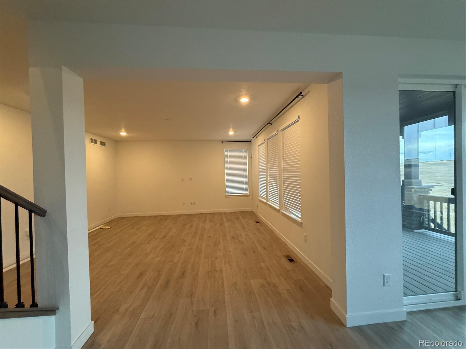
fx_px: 188
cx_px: 233
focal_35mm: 14
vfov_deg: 85.7
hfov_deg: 102.1
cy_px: 174
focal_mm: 2.22
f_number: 2.2
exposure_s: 1/120
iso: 320
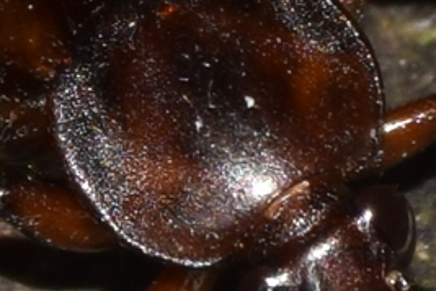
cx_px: 123
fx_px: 8477
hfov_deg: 2.9
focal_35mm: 700
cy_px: 257
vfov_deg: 2.0
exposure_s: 1/60
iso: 100
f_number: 13
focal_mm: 130
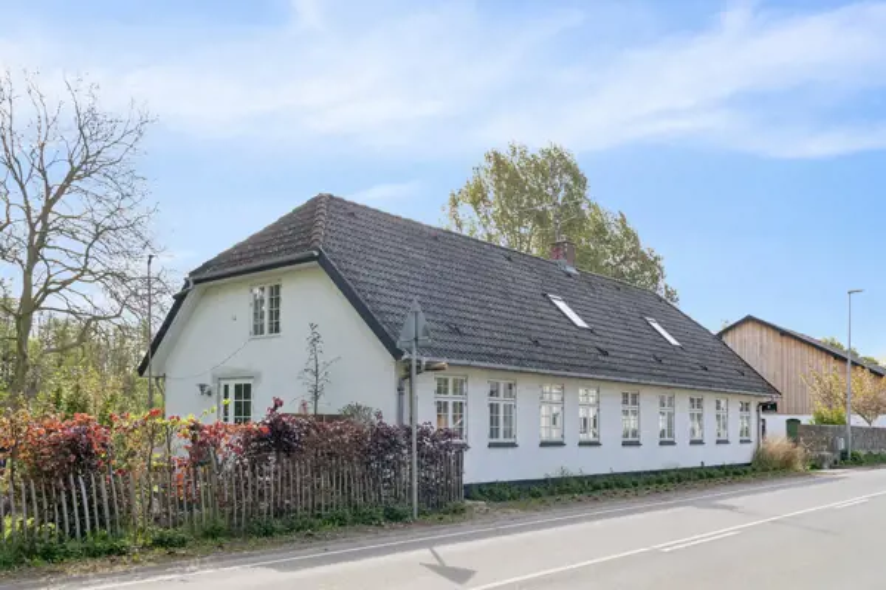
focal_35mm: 32
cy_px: 295
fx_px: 775
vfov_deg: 41.7
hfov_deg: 59.5
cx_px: 443
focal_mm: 21
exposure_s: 1/200
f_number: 8
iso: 200
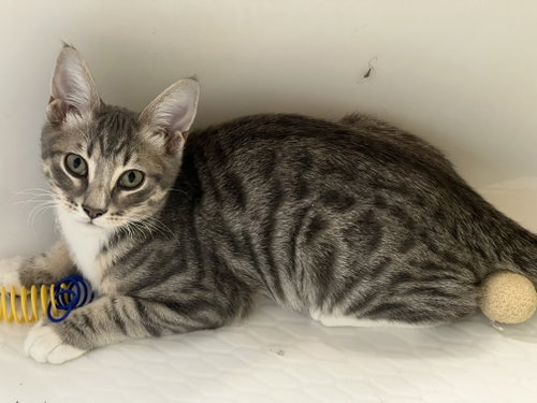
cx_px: 268
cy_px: 202
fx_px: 1195
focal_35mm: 77
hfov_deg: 25.3
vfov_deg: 19.1
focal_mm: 9
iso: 500
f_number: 2.8
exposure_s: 1/40
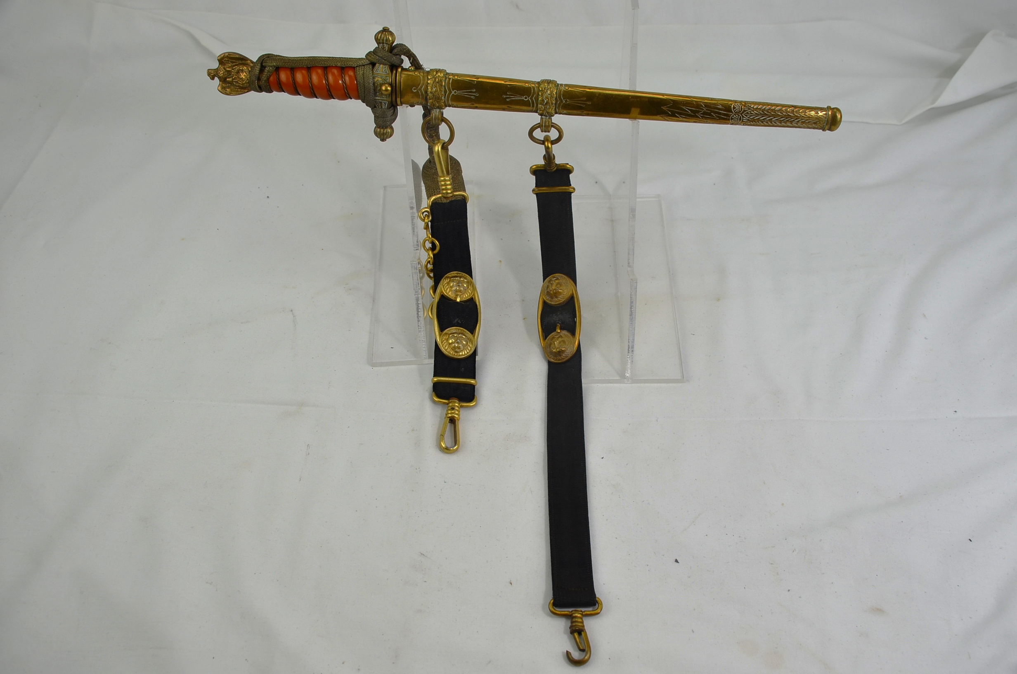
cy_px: 337
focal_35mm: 36
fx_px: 1015
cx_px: 508
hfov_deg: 53.2
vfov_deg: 36.7
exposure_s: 1/160
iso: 200
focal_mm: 24
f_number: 6.3
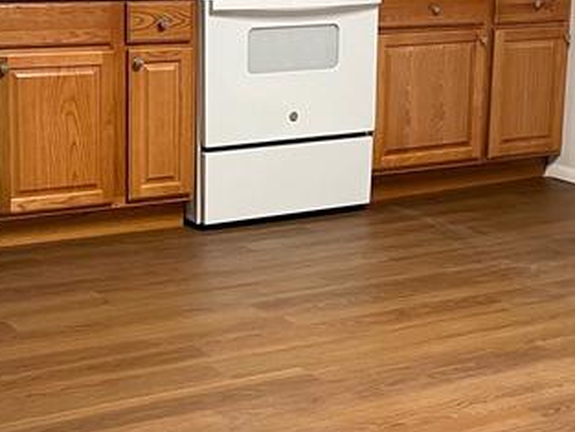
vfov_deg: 17.4
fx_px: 1412
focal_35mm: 85
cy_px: 204
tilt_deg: -13.3
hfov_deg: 23.0
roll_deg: -1.7
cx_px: 325
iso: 250
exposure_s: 1/60
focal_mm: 4.2
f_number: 1.6
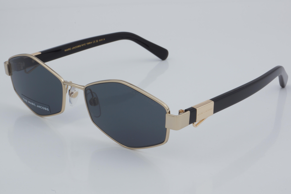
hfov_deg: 27.0
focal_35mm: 75
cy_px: 97
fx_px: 606
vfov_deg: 18.2
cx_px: 146
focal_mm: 50
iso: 100
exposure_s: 1/4
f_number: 32
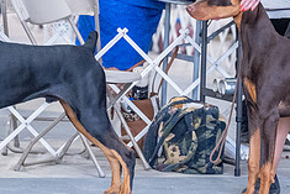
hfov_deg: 4.7
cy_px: -12
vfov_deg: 3.2
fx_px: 3498
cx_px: 227
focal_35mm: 434
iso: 6400
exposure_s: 1/400
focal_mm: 176
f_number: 4
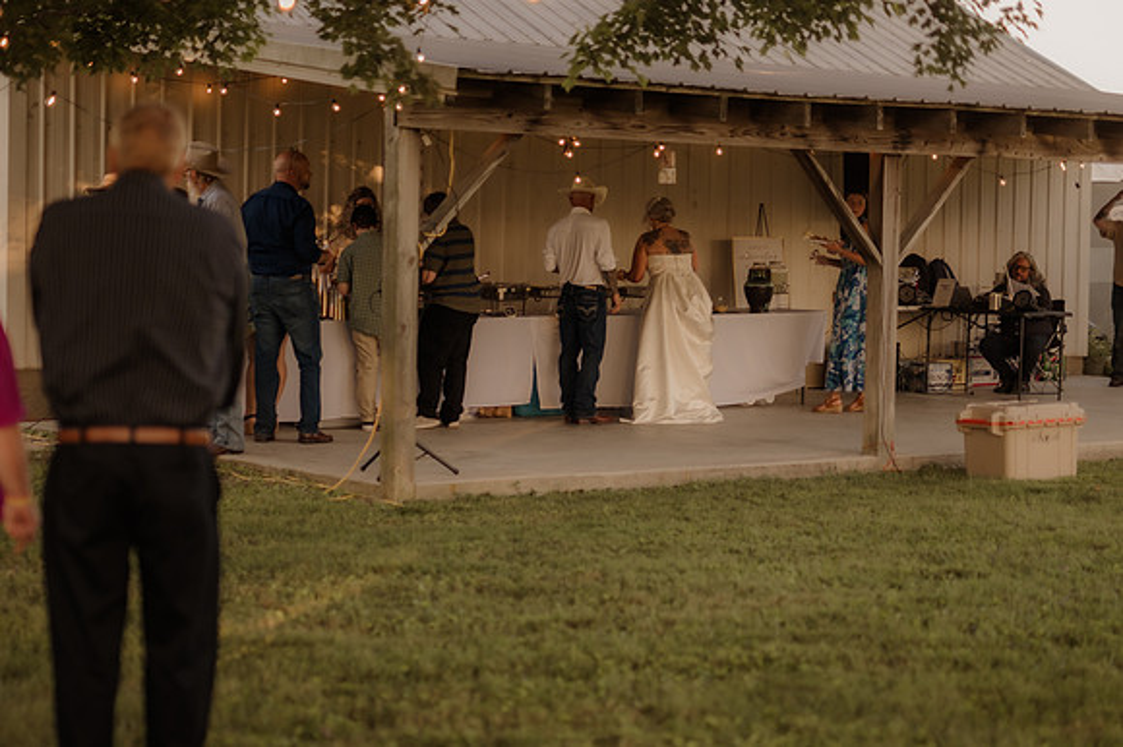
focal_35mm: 77
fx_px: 2405
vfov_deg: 17.7
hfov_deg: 26.3
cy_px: 374
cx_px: 562
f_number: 2.8
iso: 200
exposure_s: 1/640
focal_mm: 50
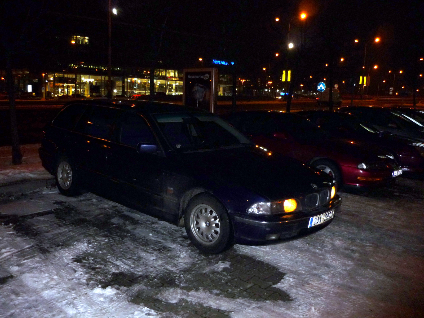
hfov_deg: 55.4
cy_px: 159
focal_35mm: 33
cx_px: 212
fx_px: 404
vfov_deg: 42.9
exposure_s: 1/30
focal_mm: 5.5
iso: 200
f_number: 2.8
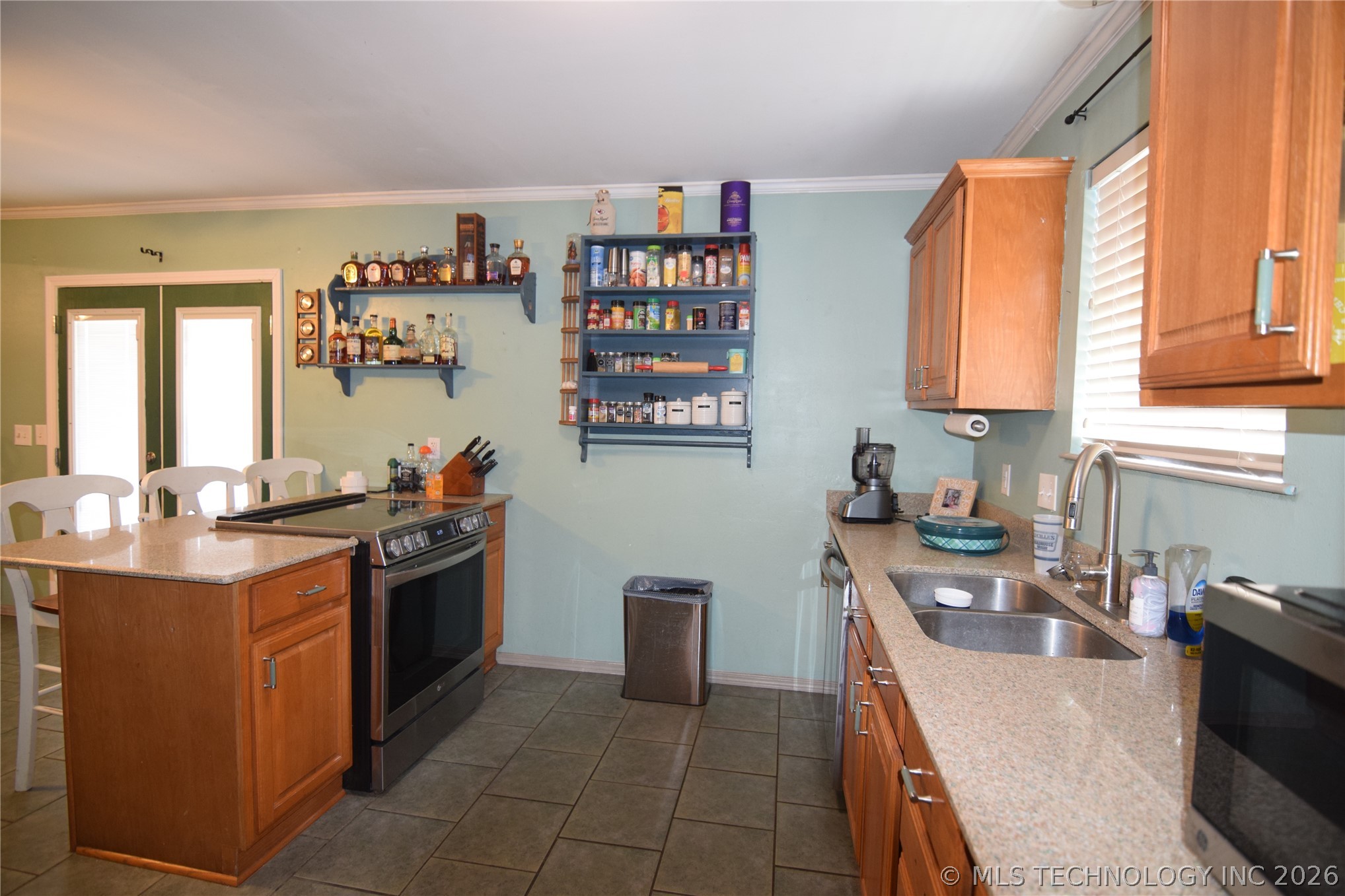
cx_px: 672
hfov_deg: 92.4
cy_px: 448
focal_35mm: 17
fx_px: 644
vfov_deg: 69.6
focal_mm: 11.5
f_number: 2.8
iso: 900
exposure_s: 1/60
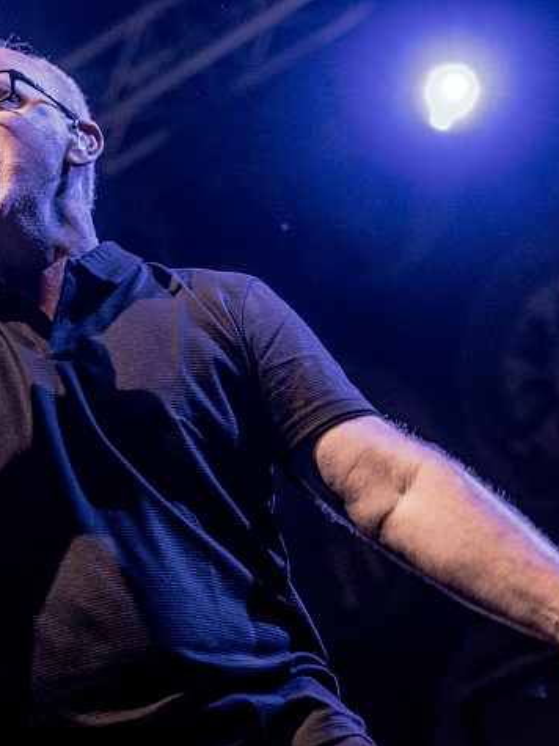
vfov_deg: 12.9
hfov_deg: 9.7
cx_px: 234
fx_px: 3296
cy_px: 375
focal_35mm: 153
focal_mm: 70
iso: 1000
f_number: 2.8
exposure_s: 1/160
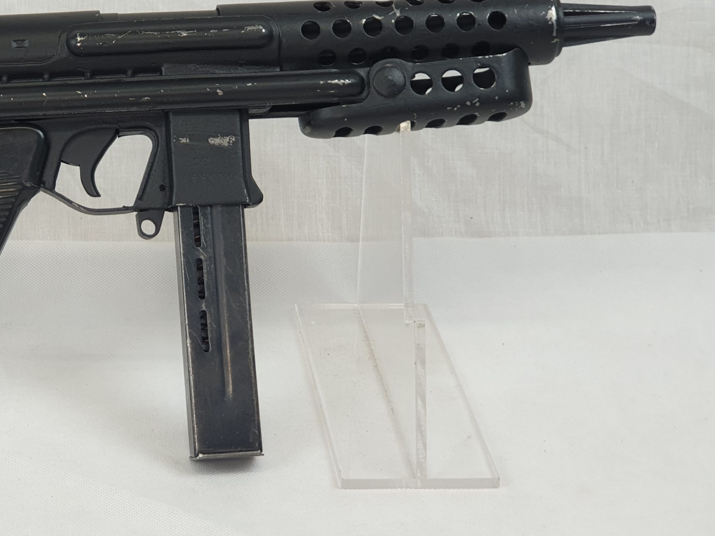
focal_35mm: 86
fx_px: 1776
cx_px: 128
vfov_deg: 17.1
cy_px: 192
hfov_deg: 22.4
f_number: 2.4
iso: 100
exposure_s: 1/33
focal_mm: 6
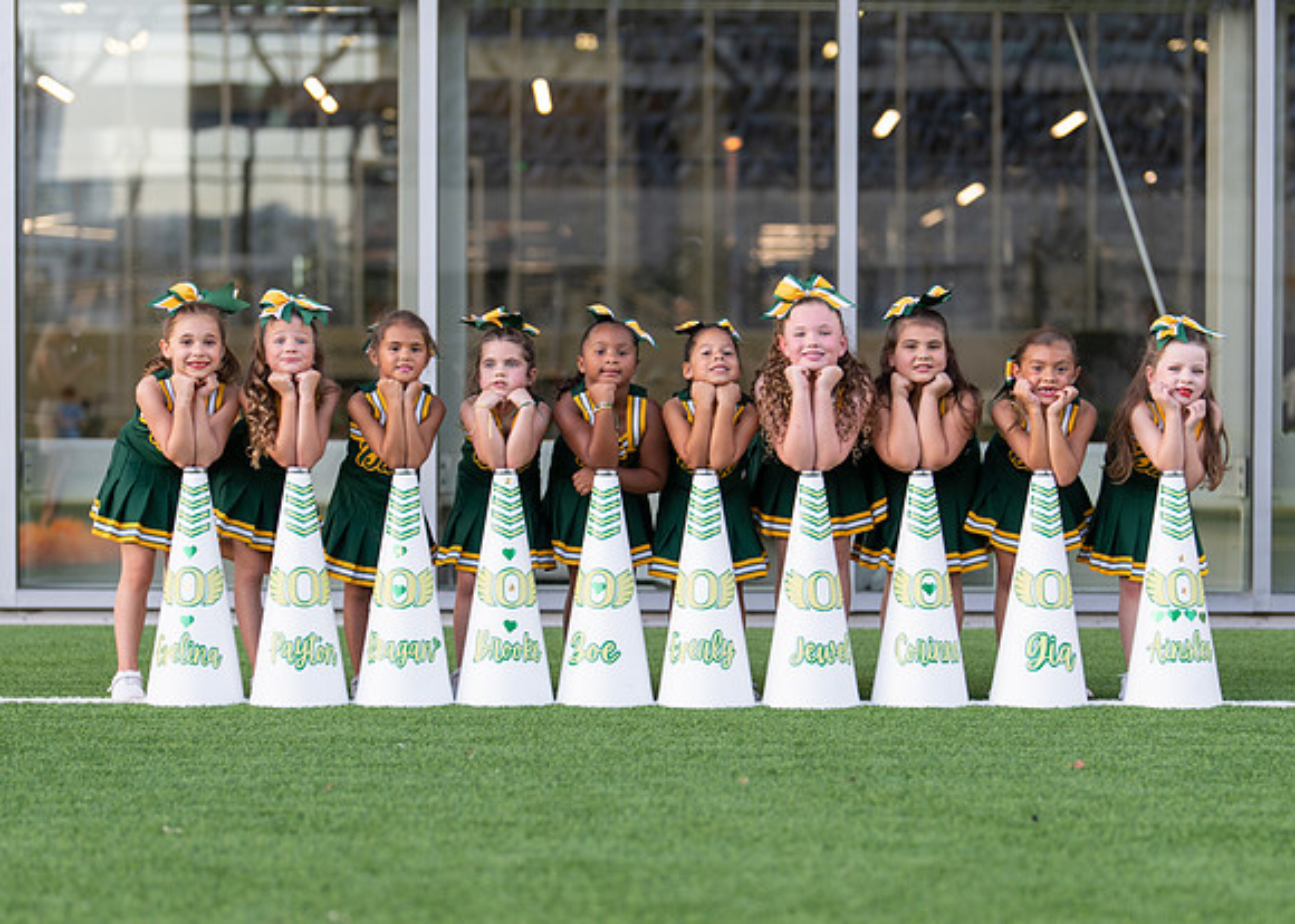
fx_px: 2994
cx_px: 663
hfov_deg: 24.4
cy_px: 523
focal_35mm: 81
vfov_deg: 17.5
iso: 125
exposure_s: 1/500
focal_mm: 50
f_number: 1.2
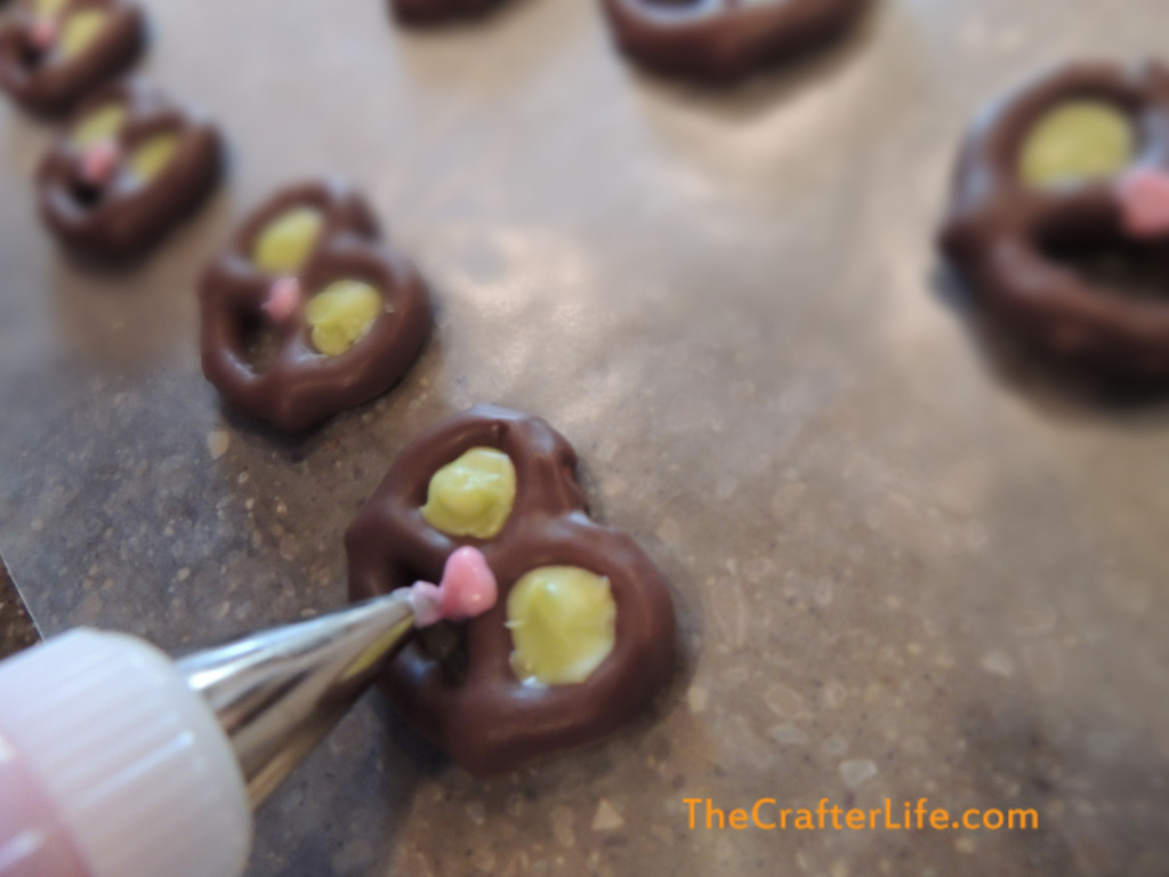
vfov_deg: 56.8
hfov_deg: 71.6
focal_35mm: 24
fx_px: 810
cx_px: 584
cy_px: 438
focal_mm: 4.3
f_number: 3
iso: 400
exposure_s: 1/25
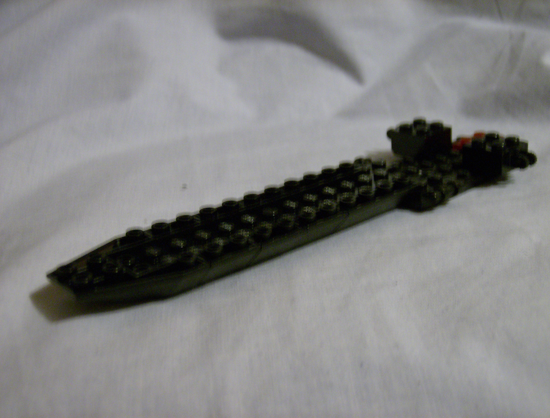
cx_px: 275
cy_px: 209
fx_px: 734
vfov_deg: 31.8
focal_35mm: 46
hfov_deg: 41.1
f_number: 3.1
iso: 200
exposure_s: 1/9.09
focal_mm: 7.7
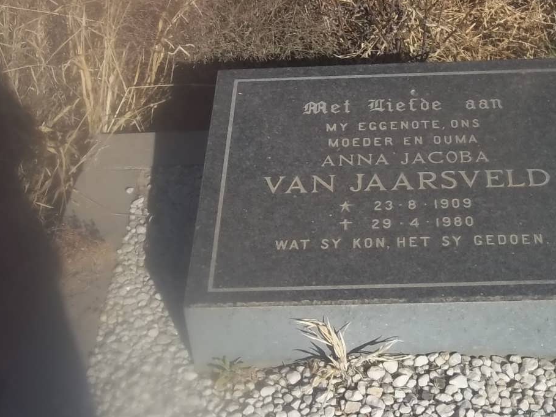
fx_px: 1060
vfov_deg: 22.2
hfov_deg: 29.3
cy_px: 263
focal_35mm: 66
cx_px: 336
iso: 80
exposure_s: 1/320
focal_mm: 8.8
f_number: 7
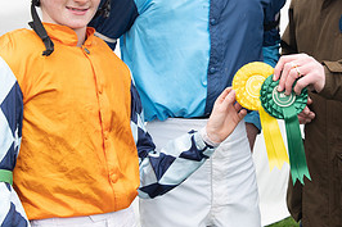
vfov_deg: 12.5
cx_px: 220
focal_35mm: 109
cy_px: 51
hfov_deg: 18.7
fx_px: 1035
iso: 200
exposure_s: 1/125
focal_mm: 50
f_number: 5
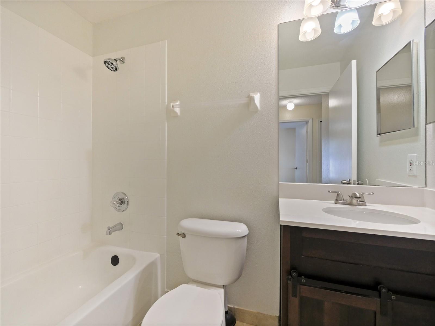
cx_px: 218
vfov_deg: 85.6
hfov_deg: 102.1
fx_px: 176
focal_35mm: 14
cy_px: 163
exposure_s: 1/60
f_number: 4
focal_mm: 7
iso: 1000
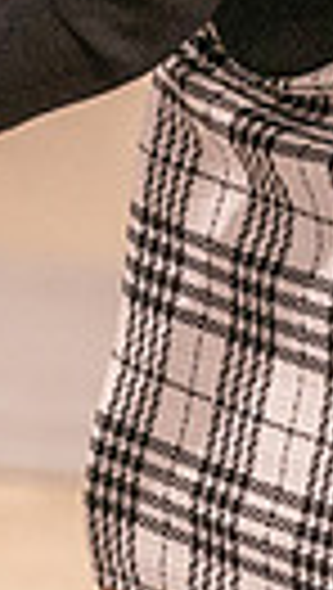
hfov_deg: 2.0
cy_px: -173
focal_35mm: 617
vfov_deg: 3.5
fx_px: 9654
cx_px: -522
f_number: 3.2
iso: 6400
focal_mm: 133
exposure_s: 1/250
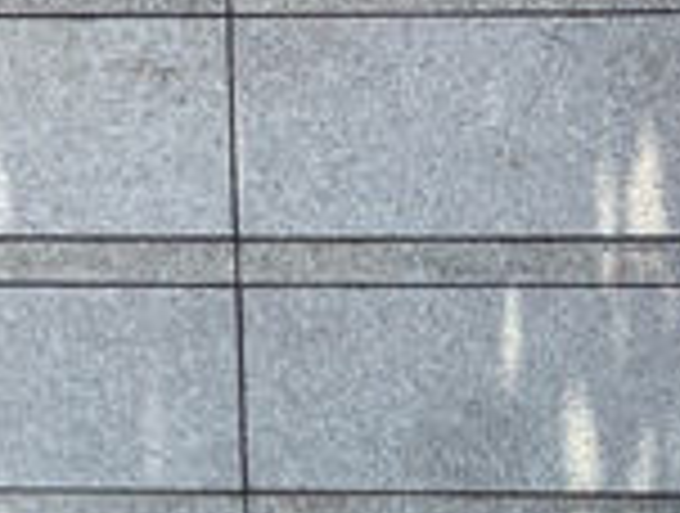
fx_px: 2580
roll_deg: +1.6
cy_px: 837
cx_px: 423
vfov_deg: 10.8
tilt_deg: -19.3
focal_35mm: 131
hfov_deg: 15.0
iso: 25
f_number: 2.4
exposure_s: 1/867
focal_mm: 3.3
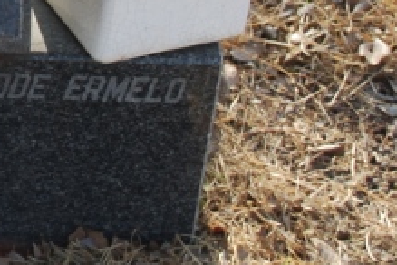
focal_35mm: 239
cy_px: -230
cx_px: -346
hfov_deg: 8.3
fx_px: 2635
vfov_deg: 5.6
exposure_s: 1/125
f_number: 5.6
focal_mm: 34
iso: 125
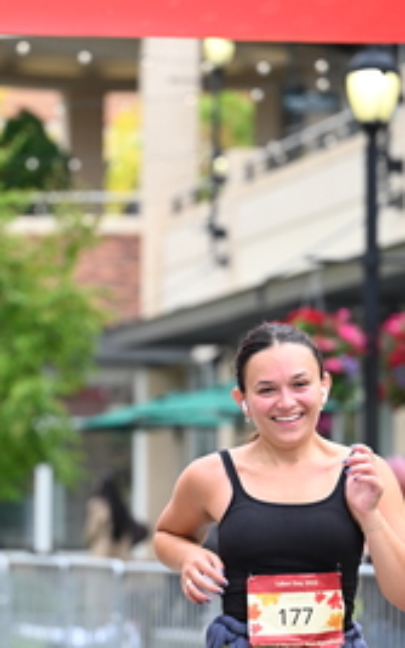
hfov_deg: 6.8
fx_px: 3407
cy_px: 454
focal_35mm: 193
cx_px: 108
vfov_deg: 10.8
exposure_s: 1/1600
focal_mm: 92
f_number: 2.8
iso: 640
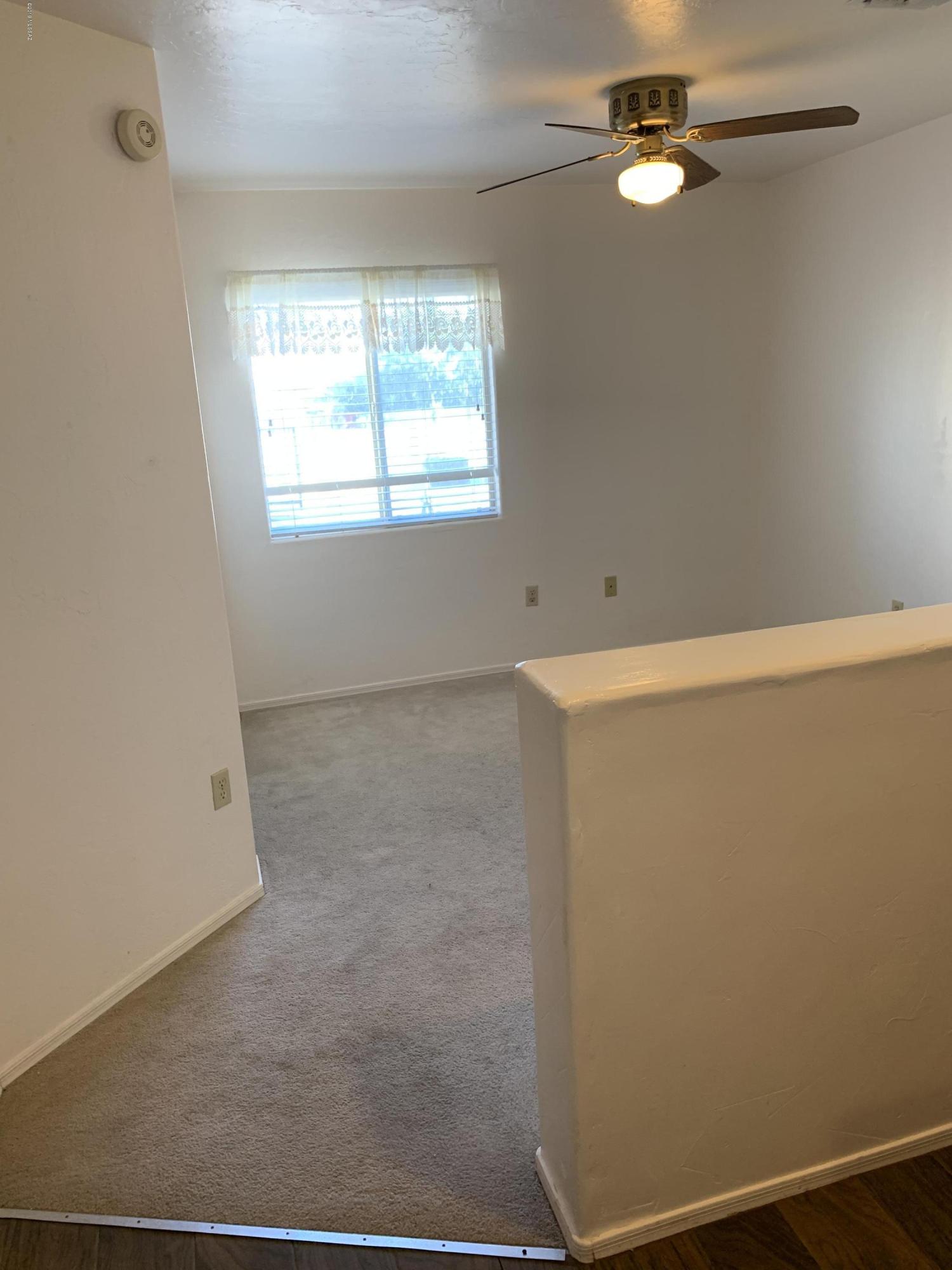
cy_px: 635
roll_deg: +3.4
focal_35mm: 26
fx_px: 953
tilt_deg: -14.8
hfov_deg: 53.1
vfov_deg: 67.3
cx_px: 476
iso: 125
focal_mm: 4.25
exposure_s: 1/60
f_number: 1.8
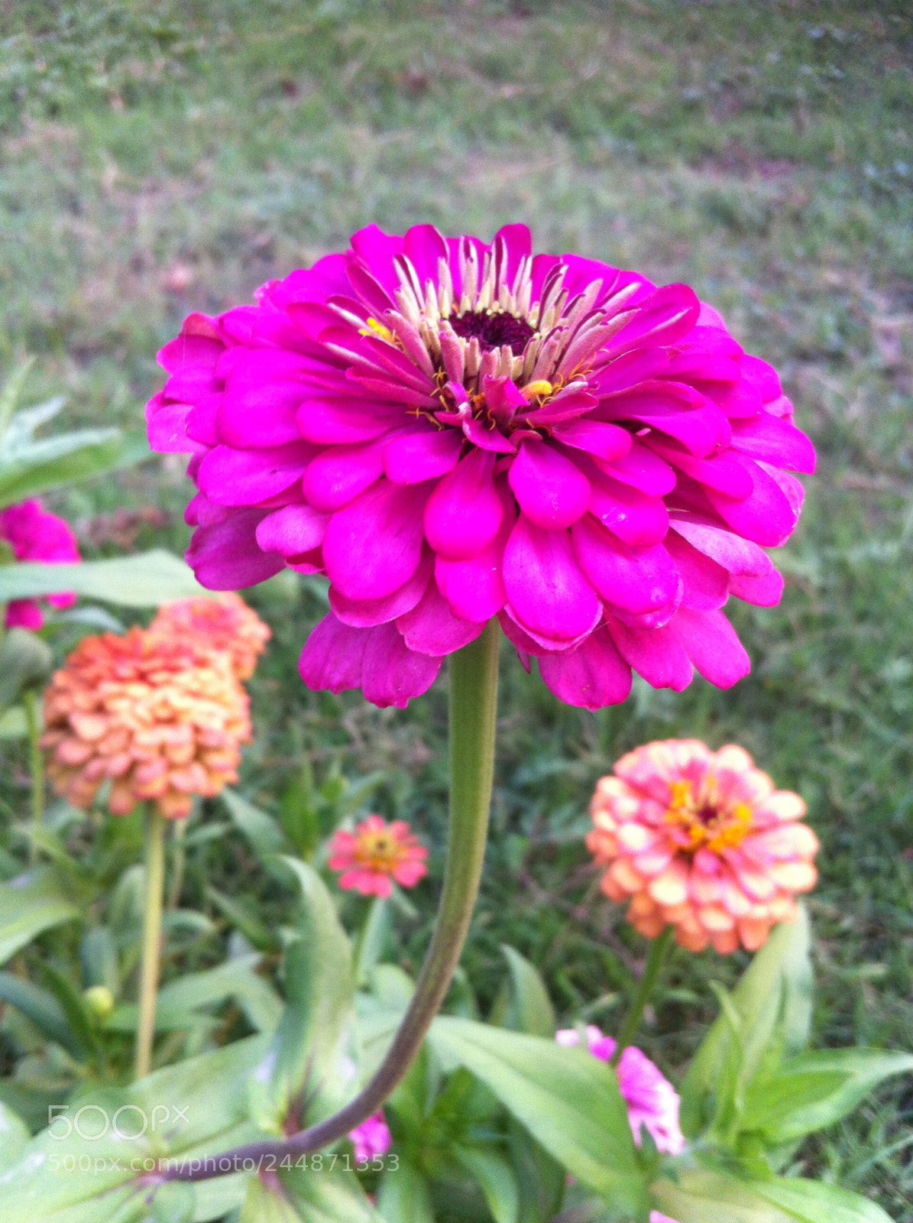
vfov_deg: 52.7
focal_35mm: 35
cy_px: 612
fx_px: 1234
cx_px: 456
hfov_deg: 40.6
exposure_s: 1/120
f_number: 2.8
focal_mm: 3.85
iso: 100
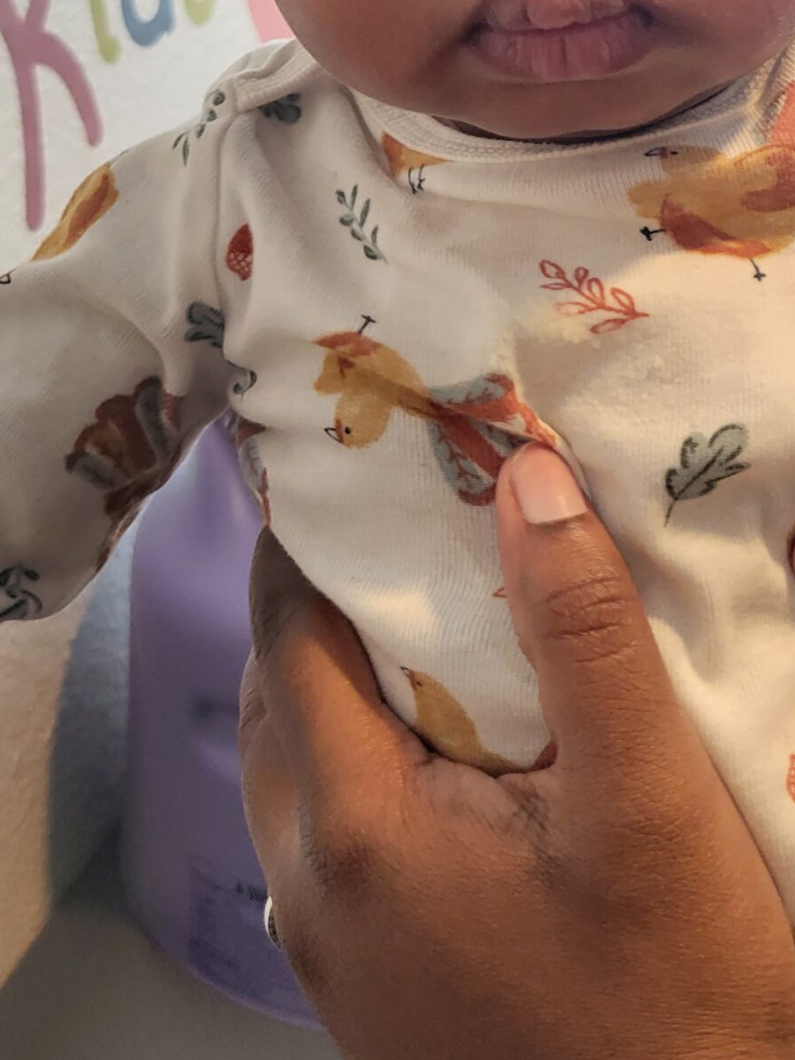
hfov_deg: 25.9
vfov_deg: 31.7
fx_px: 1716
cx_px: 562
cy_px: 2
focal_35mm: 56
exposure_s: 1/60
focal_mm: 5.4
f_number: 1.8
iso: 200
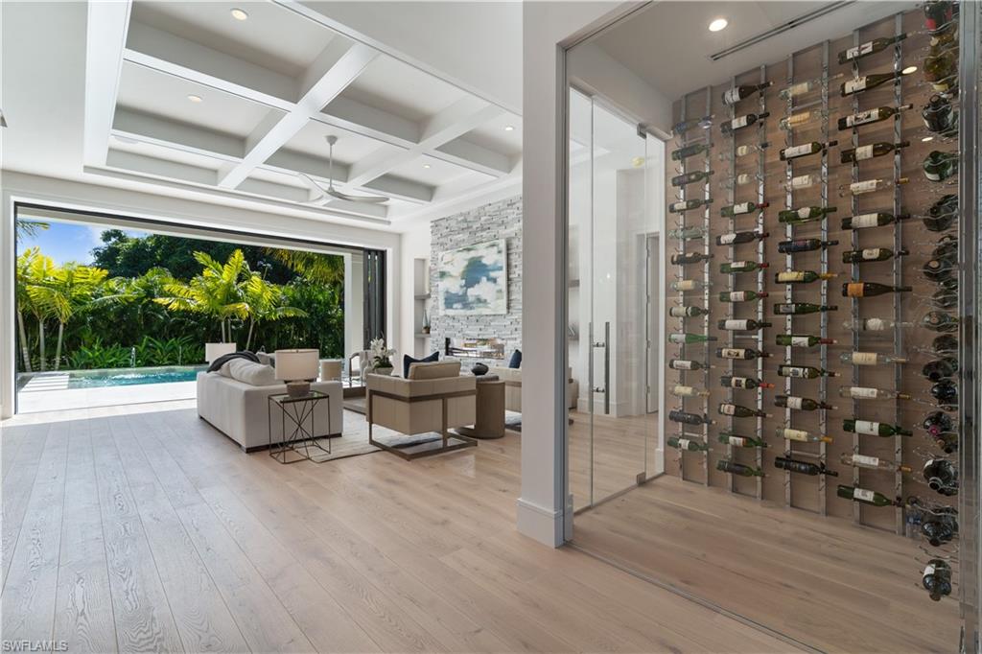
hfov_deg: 100.4
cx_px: 491
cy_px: 327
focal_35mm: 15
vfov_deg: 77.3
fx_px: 409
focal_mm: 15
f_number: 8
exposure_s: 1/60
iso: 320
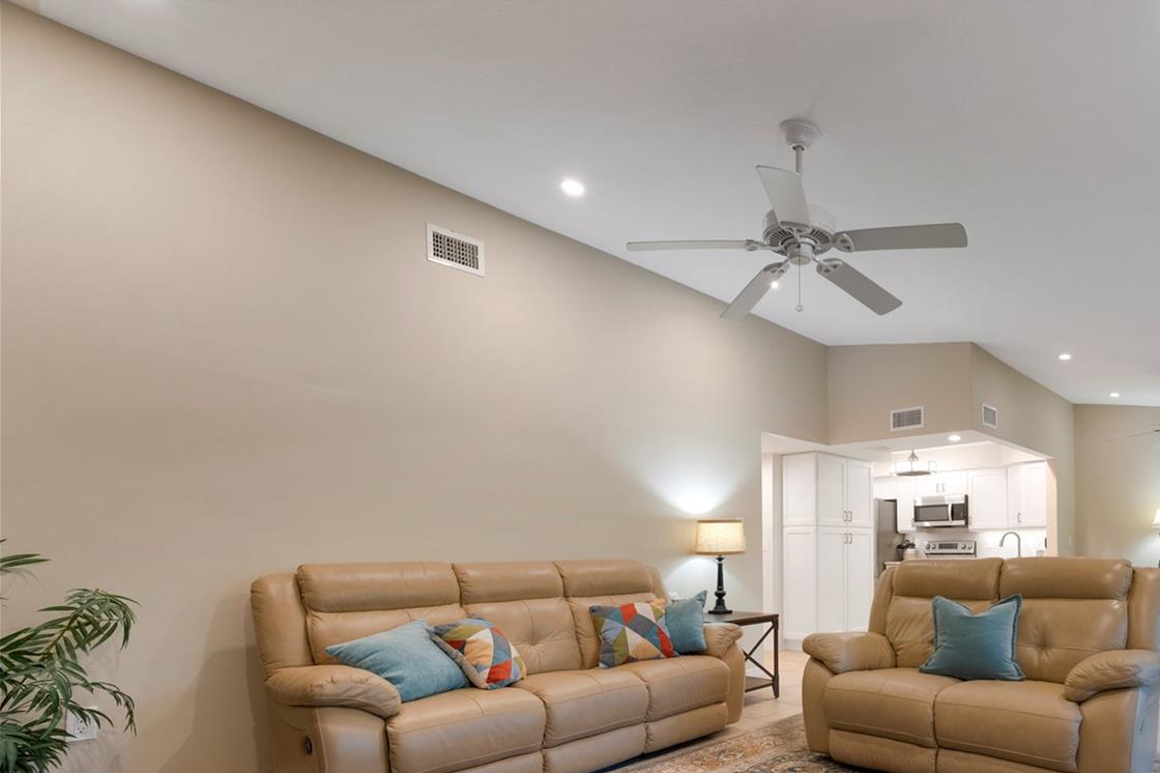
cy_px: 549
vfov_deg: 59.6
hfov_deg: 79.4
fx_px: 644
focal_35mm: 20
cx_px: 828
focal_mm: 14
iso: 500
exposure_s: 1/3
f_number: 8
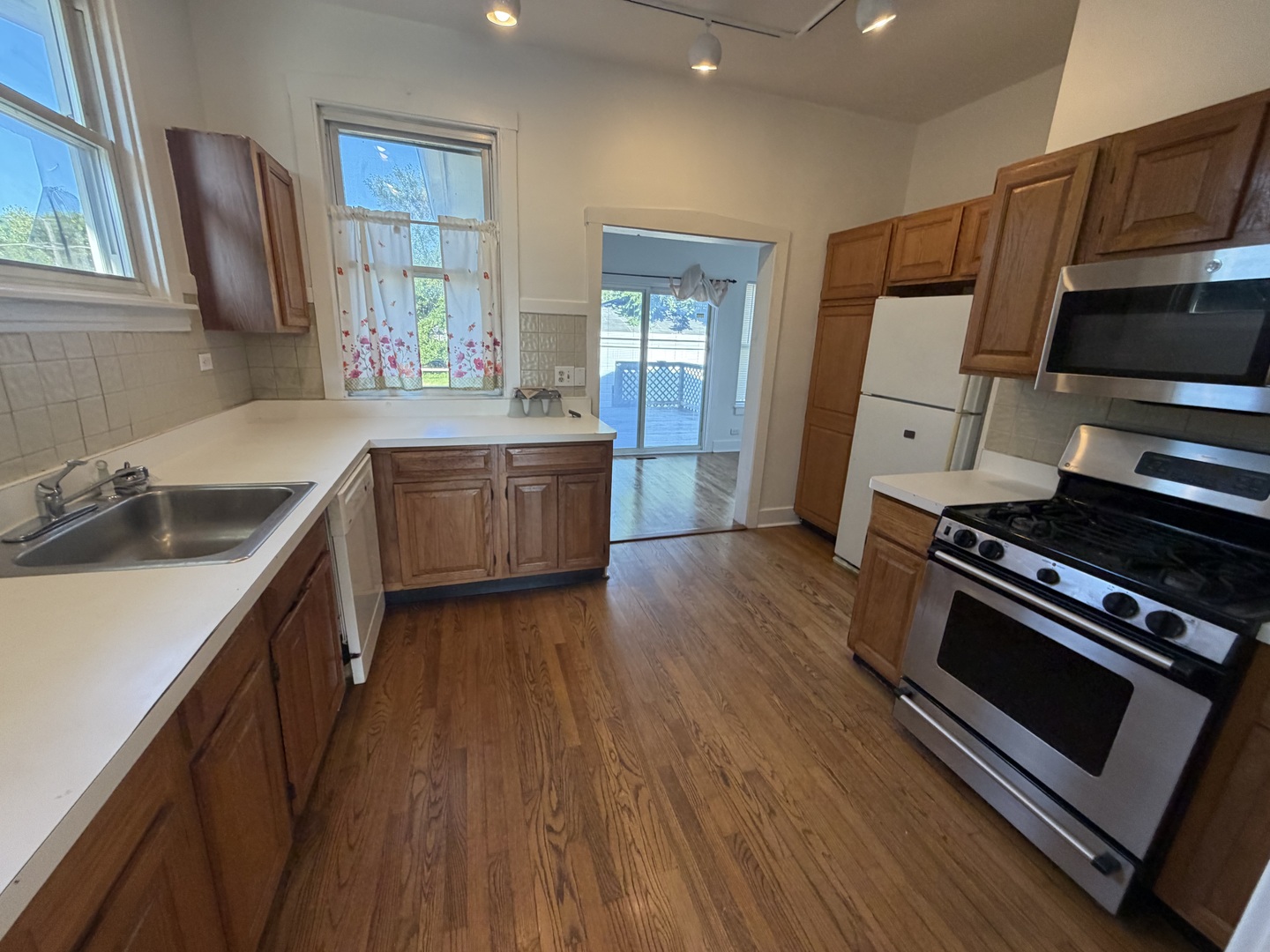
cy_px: 476
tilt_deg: -18.3
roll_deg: -1.2
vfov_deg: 85.7
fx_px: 514
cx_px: 635
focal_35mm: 14
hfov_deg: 102.1
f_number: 2.2
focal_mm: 2.22
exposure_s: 1/120
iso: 320
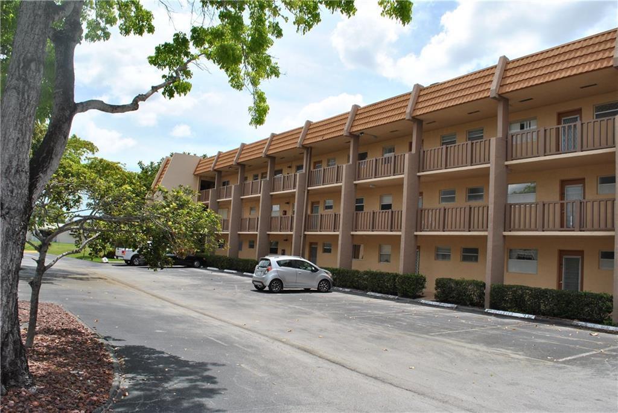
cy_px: 206
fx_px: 464
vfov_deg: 48.0
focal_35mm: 27
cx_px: 309
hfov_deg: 67.4
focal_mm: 18
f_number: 10
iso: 100
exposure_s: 1/200
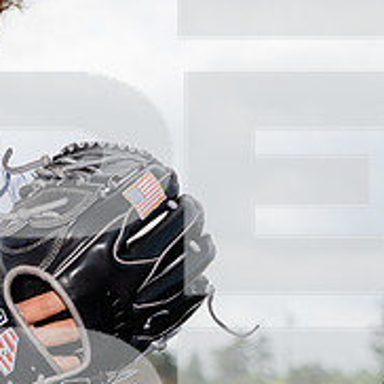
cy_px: 185
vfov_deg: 11.5
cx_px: -110
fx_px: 1908
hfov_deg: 11.2
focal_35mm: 152
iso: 250
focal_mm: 56
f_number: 4.5
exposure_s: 1/1250
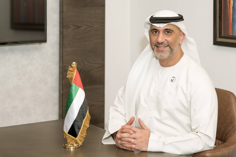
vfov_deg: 16.0
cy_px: 78
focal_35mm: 85
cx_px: 118
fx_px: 557
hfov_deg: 23.9
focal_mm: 85
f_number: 4.5
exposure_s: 1/125
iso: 200
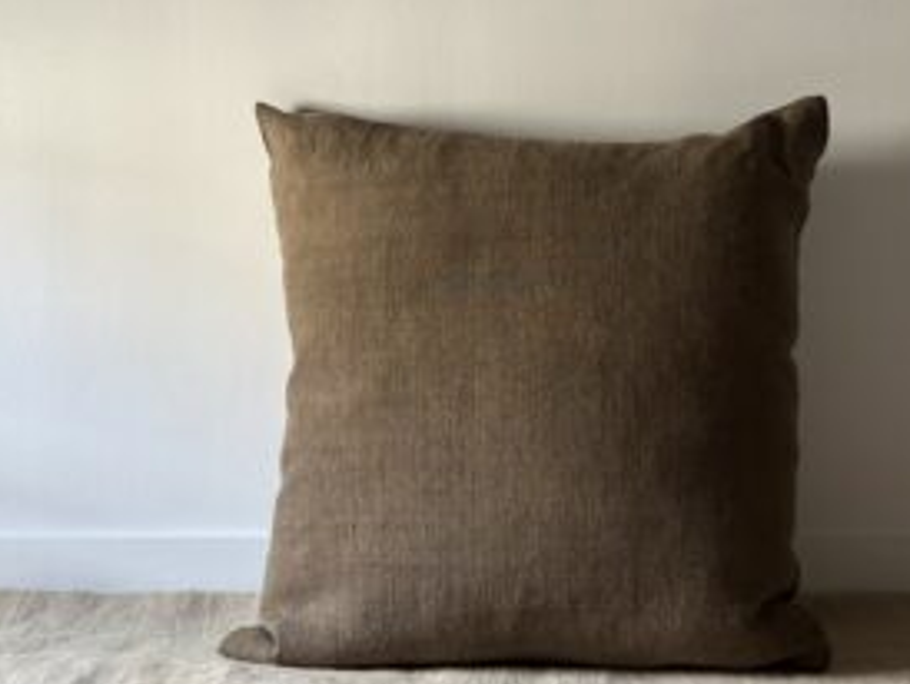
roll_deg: -0.2
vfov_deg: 21.0
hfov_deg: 27.7
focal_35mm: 70
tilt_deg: -4.6
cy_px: 279
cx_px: 548
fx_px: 1842
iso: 250
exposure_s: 1/60
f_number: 1.78
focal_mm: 6.86
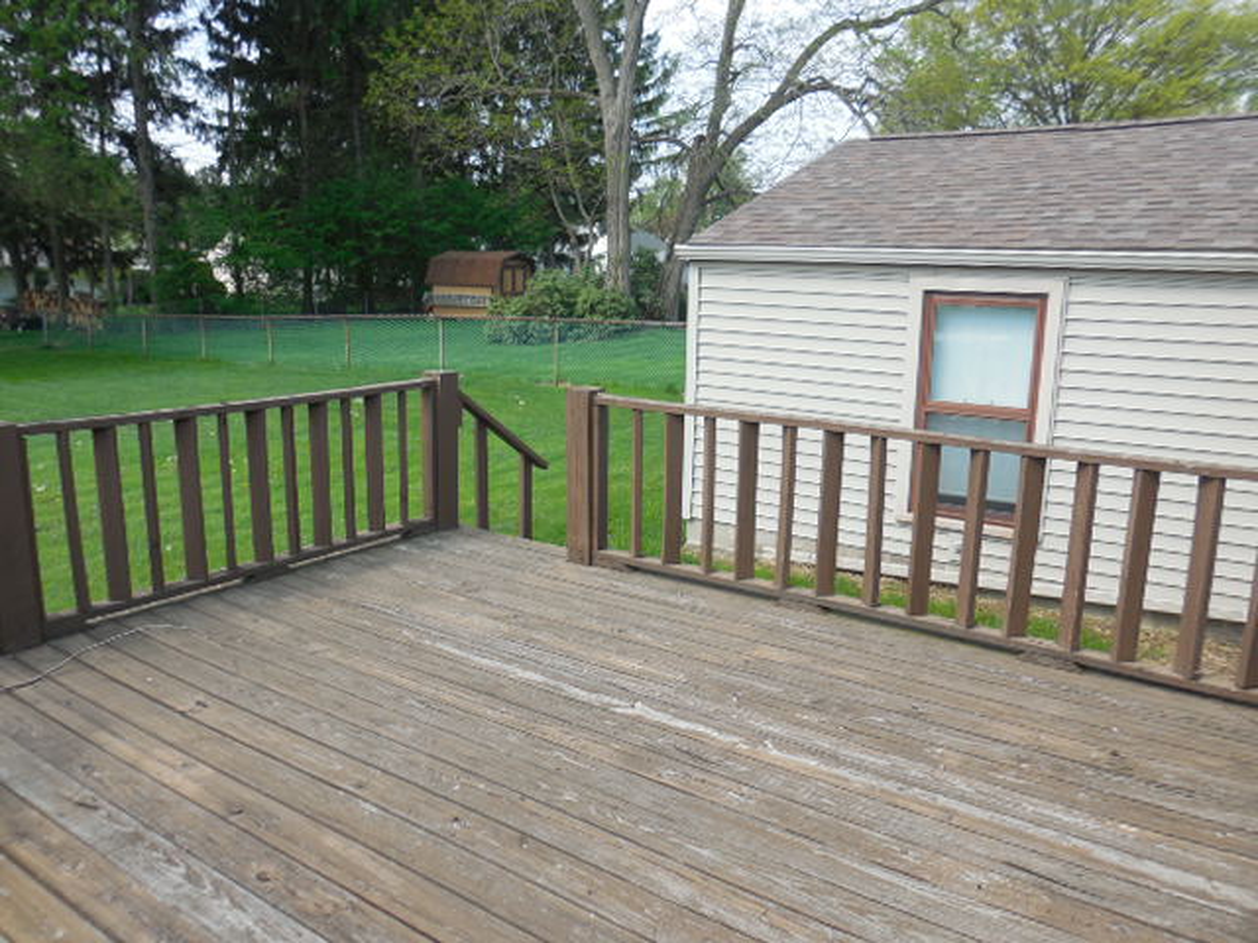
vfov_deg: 53.1
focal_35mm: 26
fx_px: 945
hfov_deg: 67.3
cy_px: 472
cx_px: 629
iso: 125
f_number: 3.5
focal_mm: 4.6
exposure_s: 1/500
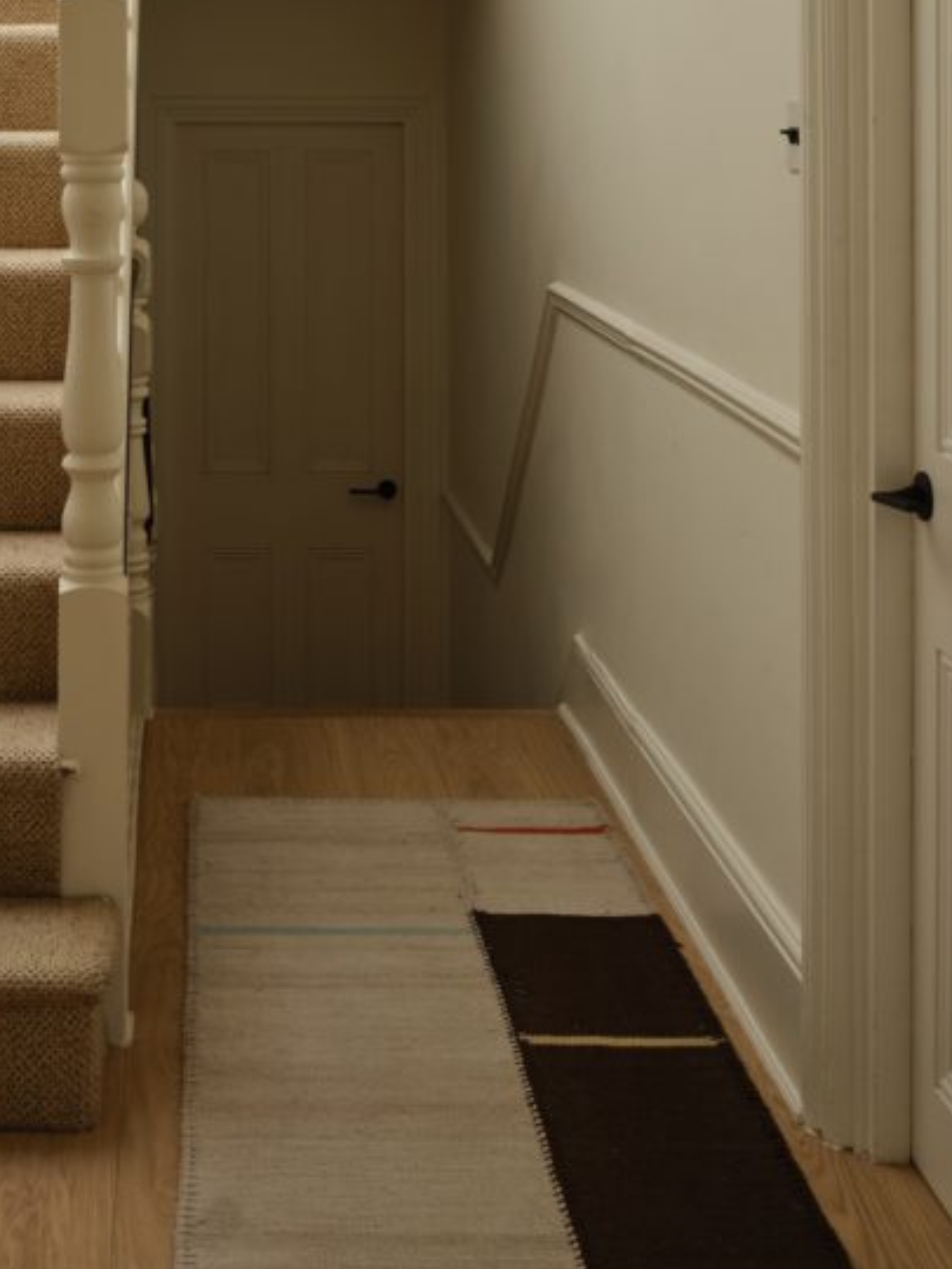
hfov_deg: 26.0
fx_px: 2017
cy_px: 127
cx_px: 157
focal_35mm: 55
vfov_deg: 33.1
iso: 400
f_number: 10
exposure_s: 1/6
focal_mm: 36.9
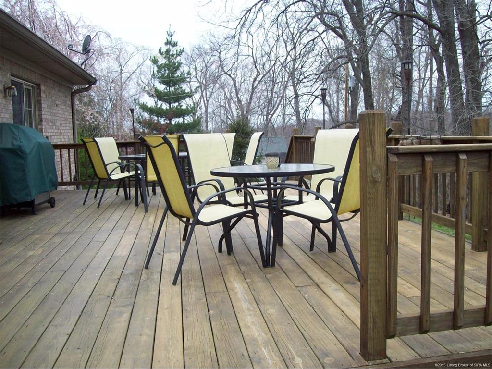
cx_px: 246
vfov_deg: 39.7
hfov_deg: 51.4
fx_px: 512
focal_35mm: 36
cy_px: 184
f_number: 2.7
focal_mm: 6
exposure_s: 1/134
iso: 80
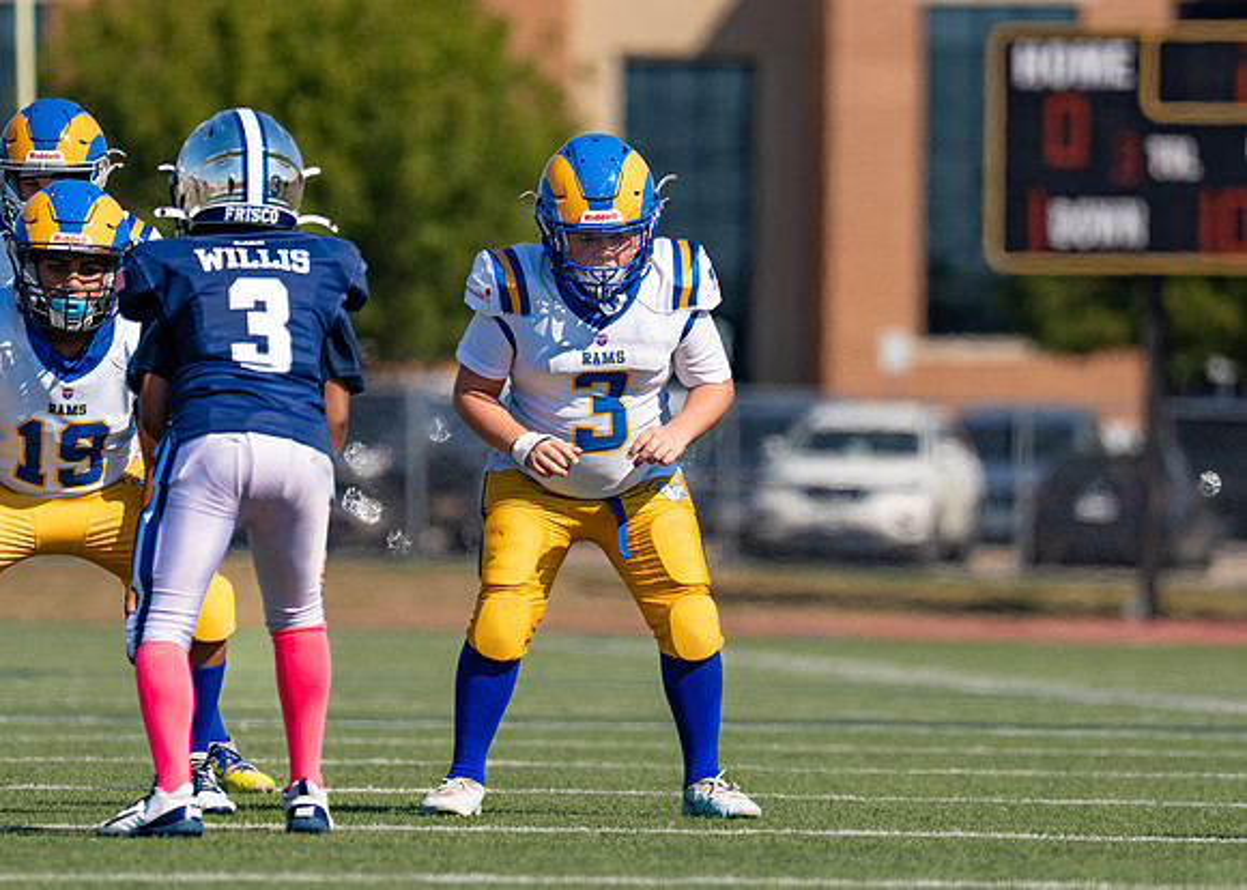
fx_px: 15823
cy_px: 419
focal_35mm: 447
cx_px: 643
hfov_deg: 4.5
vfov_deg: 3.2
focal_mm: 200
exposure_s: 1/2500
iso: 100
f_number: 2.8
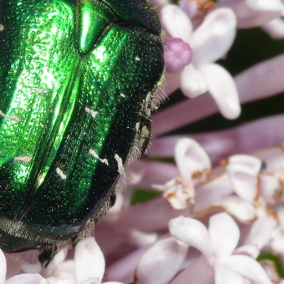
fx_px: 4270
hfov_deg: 3.8
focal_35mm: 460
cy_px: 76
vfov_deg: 3.8
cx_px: 18
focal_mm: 44.9
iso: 200
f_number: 10
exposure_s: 1/500
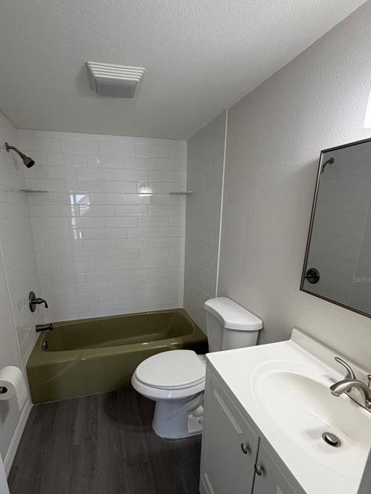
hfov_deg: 74.4
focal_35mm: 17
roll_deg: -0.4
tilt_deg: -15.7
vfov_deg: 90.5
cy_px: 279
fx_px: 243
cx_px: 163
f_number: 2.2
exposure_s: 1/120
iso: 160
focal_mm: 2.22
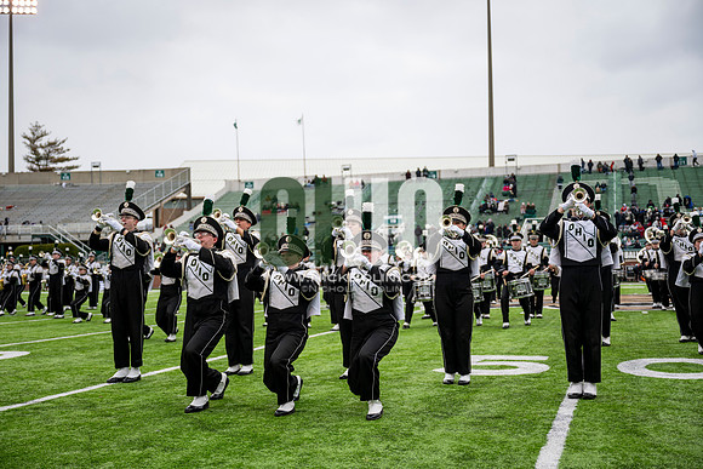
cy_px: 234
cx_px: 352
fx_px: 820
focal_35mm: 42
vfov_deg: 31.9
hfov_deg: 46.4
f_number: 2.8
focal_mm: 42
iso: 100
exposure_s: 1/500
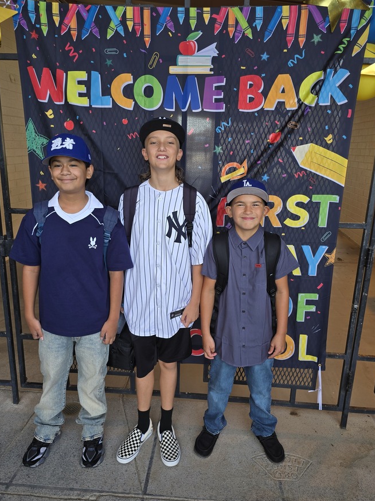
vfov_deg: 65.3
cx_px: 179
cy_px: 263
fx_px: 390
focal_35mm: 27
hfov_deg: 51.3
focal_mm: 6.3
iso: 25
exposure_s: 1/120
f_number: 1.7
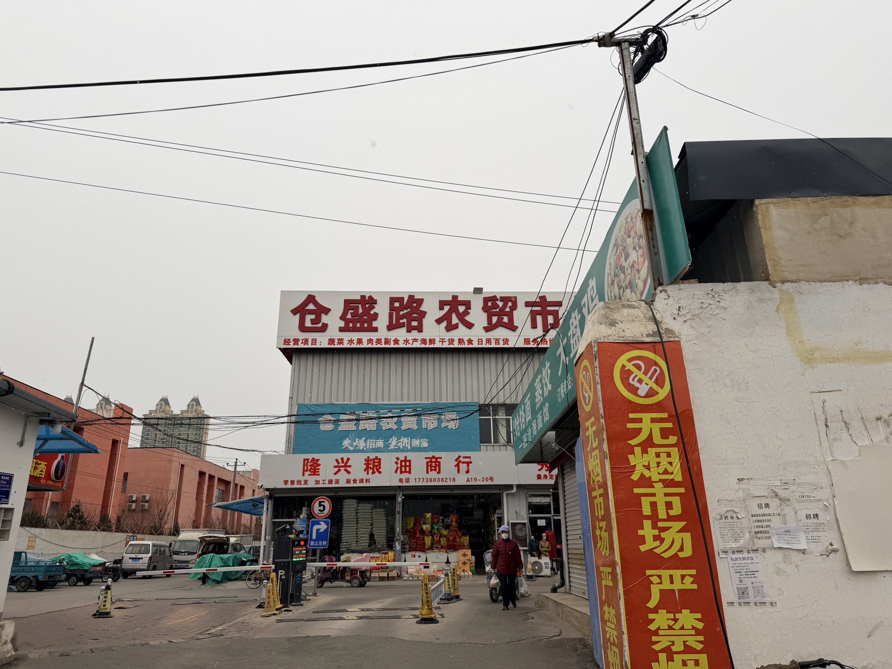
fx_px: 618
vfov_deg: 56.8
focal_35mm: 24
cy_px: 334
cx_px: 446
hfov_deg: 71.6
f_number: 1.78
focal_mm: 6.76
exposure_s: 1/1018
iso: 80
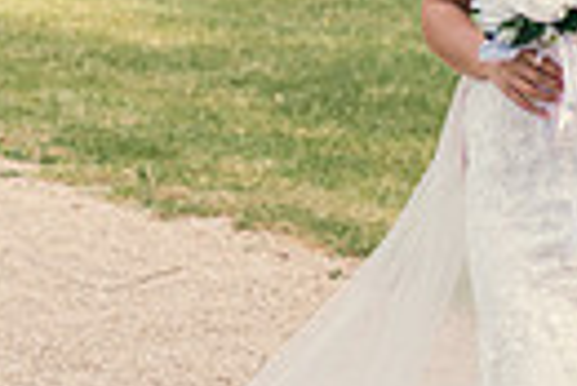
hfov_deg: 5.5
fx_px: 6017
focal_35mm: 375
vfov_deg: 3.7
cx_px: 475
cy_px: 24
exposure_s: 1/200
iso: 100
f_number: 3.5
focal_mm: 80
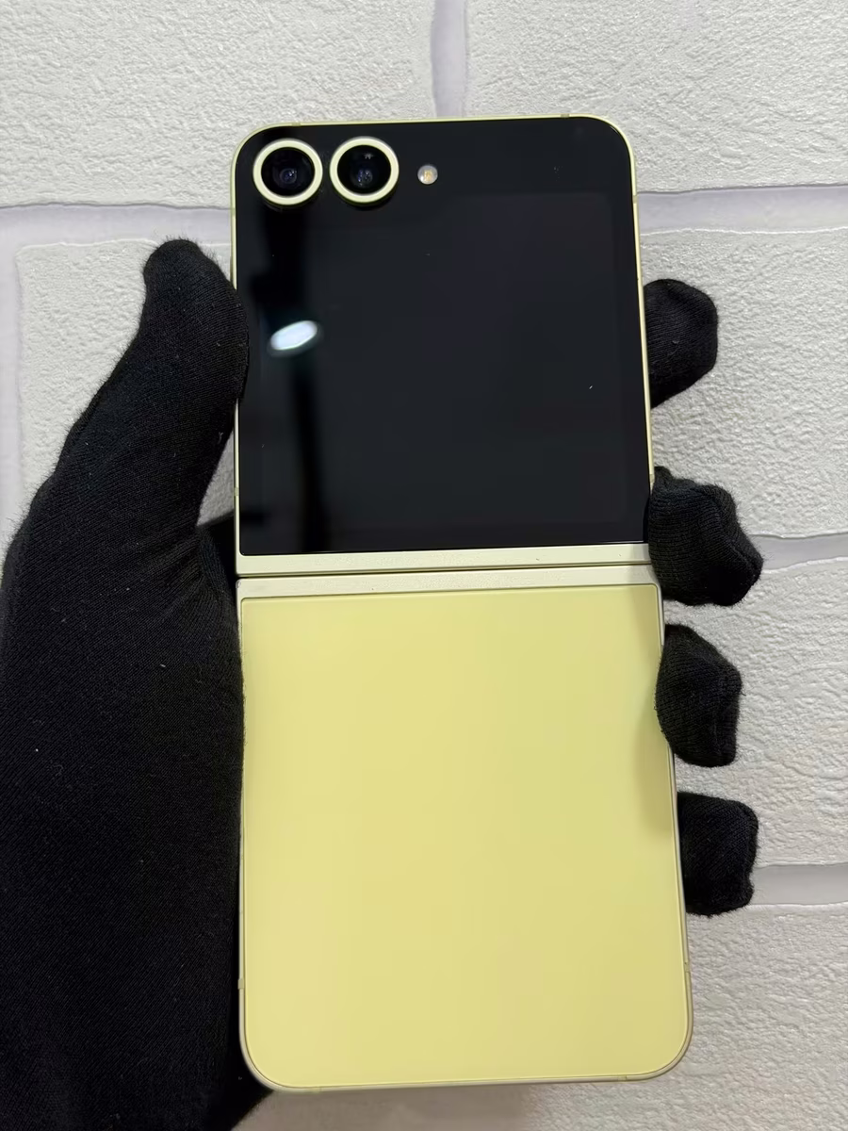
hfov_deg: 30.3
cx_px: 424
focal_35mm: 48
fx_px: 1568
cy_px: 566
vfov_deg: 39.7
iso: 80
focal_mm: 6.76
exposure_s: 1/50
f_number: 1.78
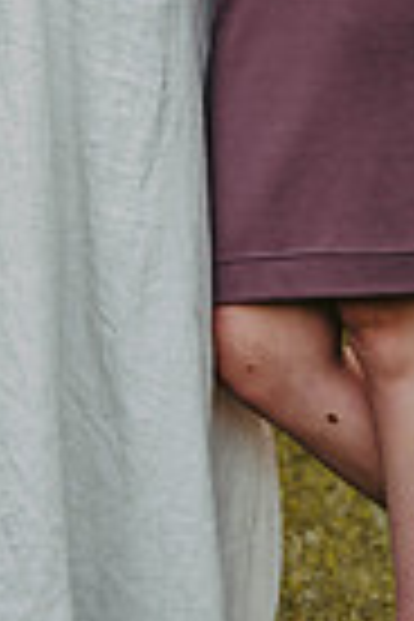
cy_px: -270
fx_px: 11263
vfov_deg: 3.1
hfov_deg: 2.1
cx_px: 225
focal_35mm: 653
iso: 250
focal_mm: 200
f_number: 3.5
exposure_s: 1/125
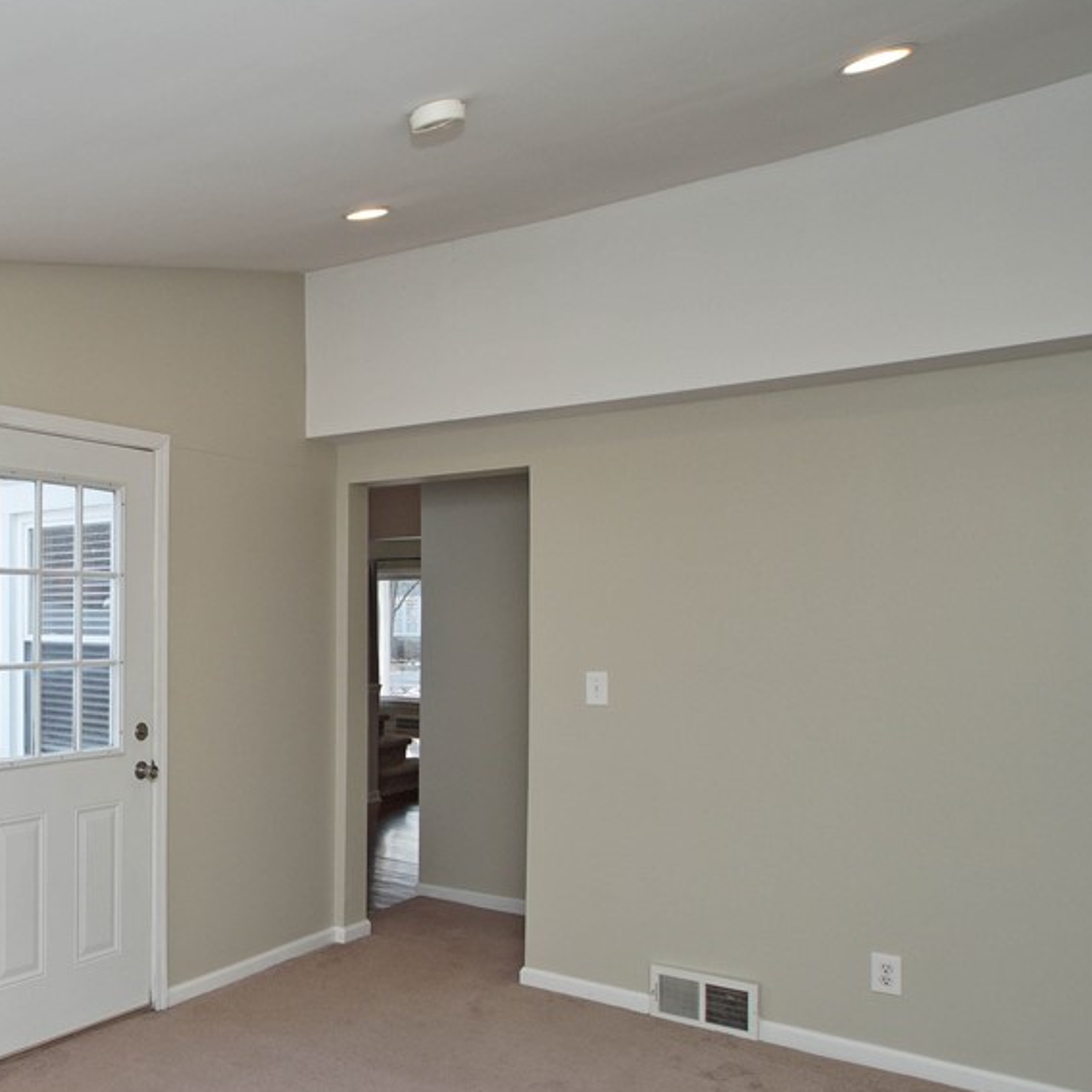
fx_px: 957
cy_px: 639
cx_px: 82
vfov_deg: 59.1
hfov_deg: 51.4
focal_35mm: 27
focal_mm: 11
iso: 250
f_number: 4.5
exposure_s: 1/160
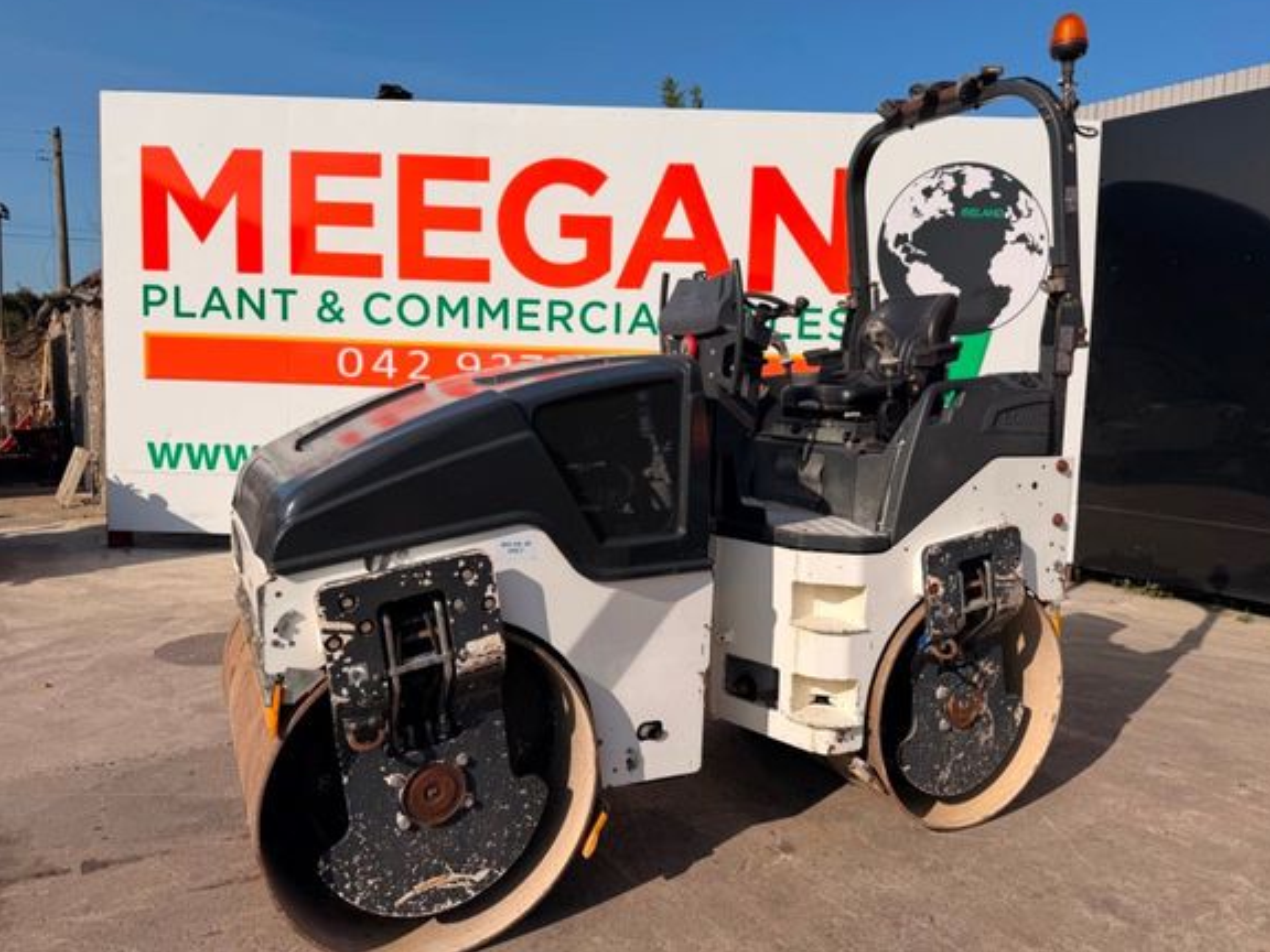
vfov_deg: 54.9
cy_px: 463
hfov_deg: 69.4
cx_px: 657
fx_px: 917
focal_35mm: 25
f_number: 1.78
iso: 80
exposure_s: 1/9091
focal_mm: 6.76
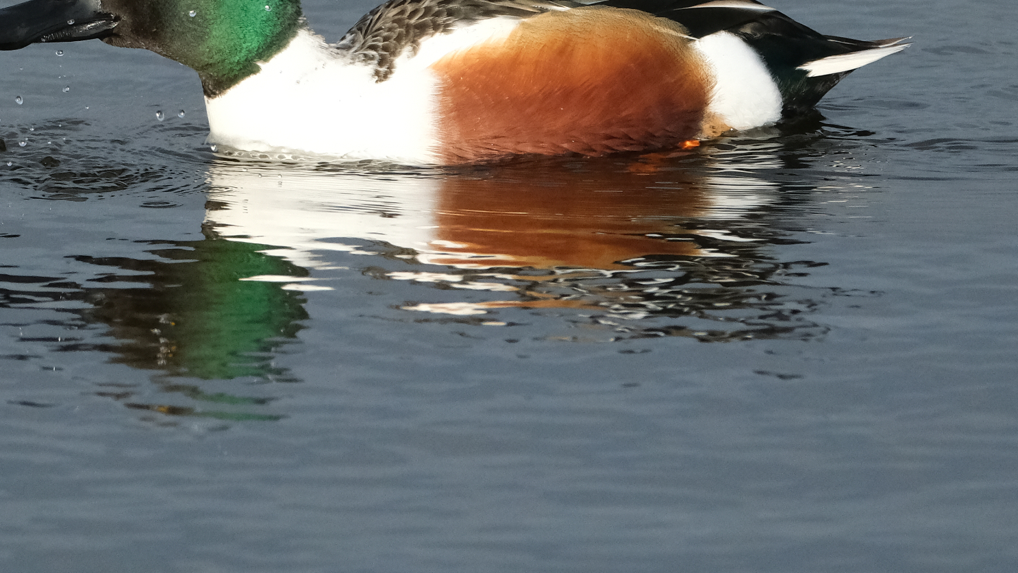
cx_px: 412
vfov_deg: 0.9
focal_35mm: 1427
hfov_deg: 1.5
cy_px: 136
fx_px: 38521
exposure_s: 1/2000
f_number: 8
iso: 2500
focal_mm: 600
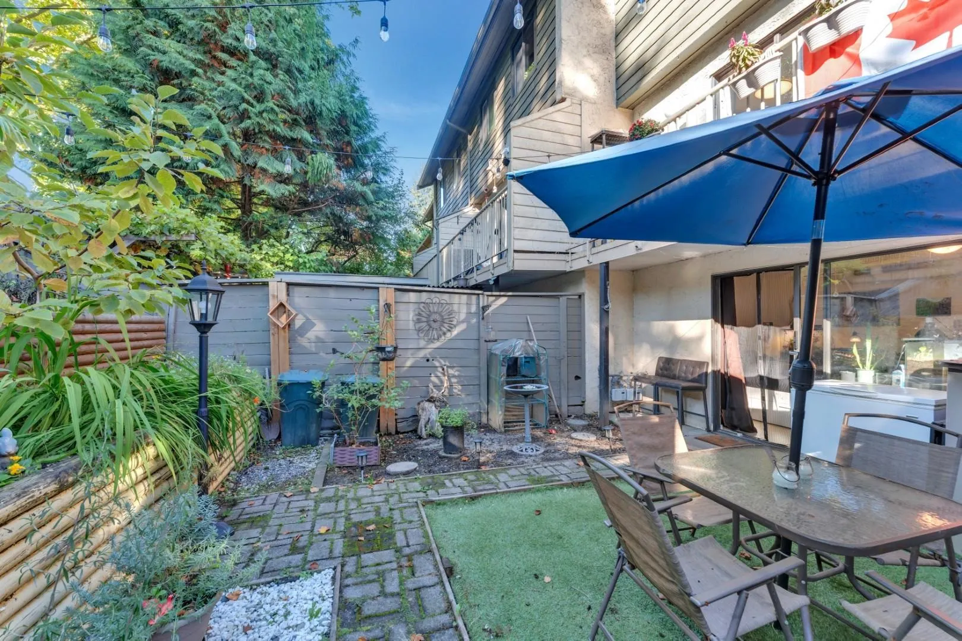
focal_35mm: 14
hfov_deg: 104.3
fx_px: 374
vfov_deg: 81.2
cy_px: 320
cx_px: 481
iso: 400
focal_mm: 14
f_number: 8
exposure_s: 1/30
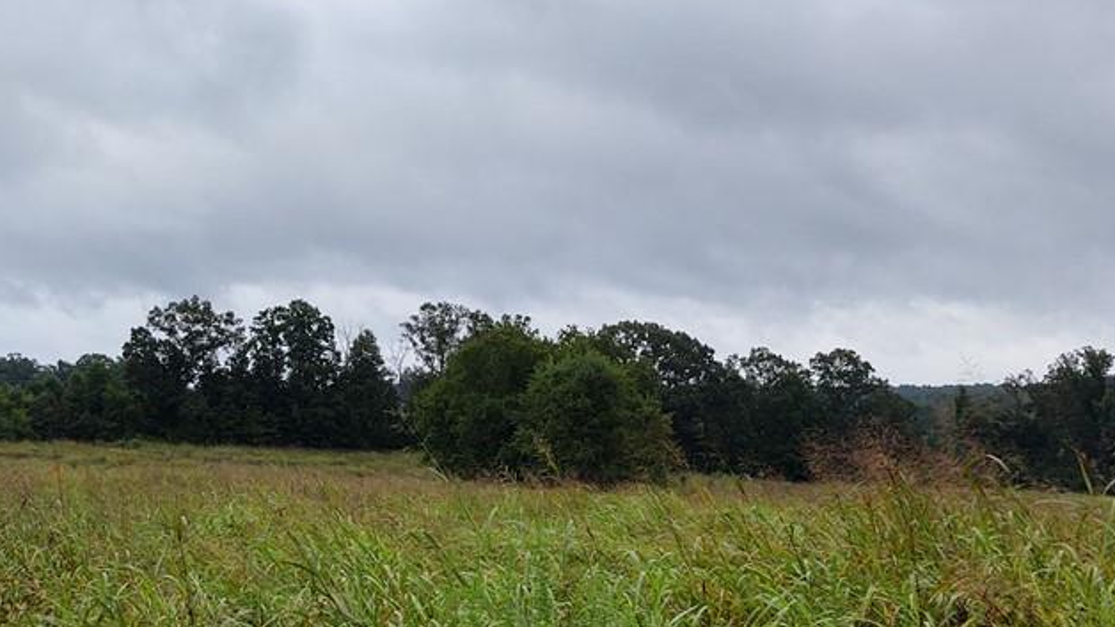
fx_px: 1419
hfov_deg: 42.7
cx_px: 446
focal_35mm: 48
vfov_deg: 24.7
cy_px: 437
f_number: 1.7
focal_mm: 4.75
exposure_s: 1/1810
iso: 100
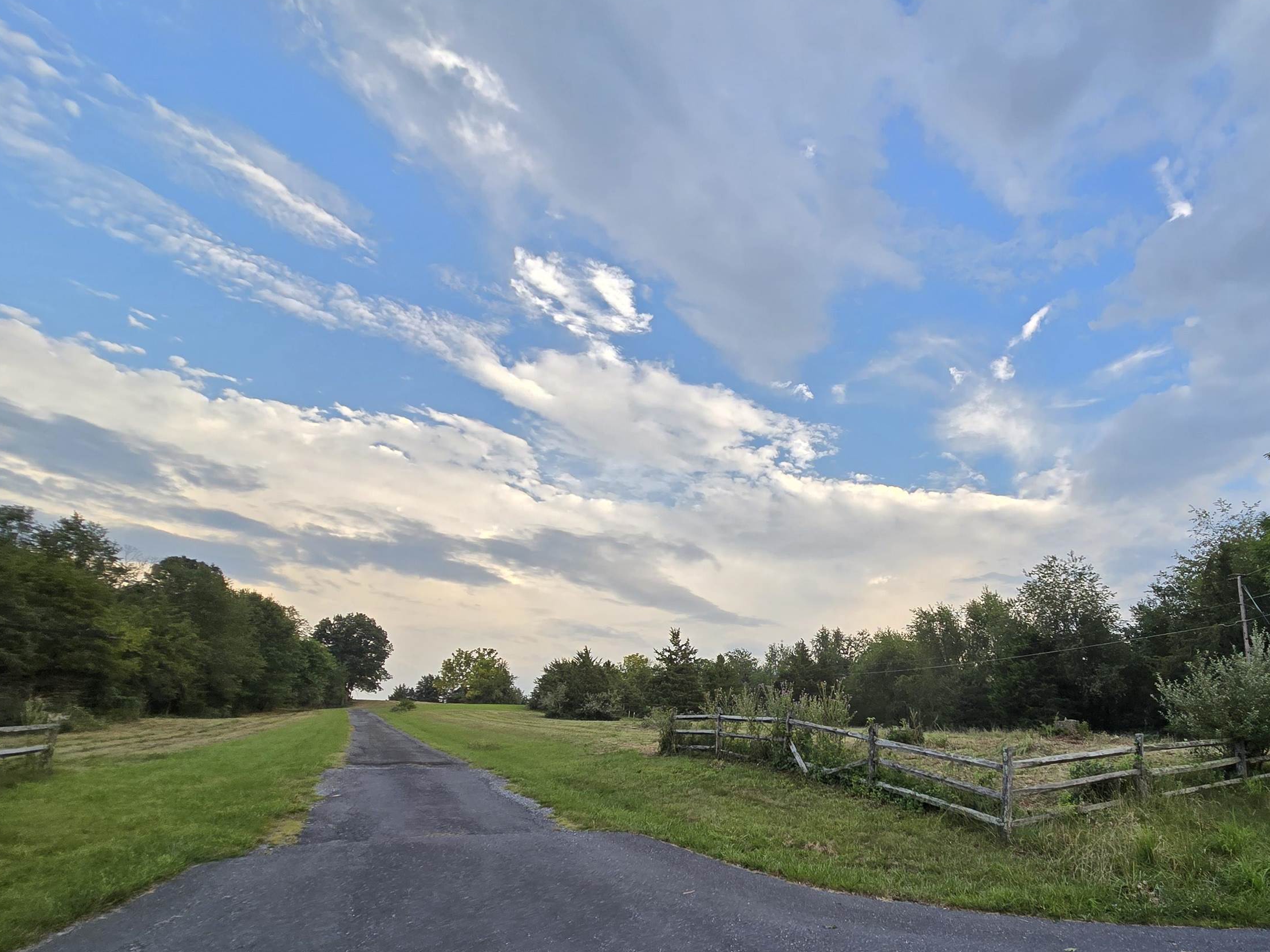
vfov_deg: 70.2
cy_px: 606
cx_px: 854
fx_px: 660
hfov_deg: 84.5
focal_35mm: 18
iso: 50
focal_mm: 2.2
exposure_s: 1/265
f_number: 2.2
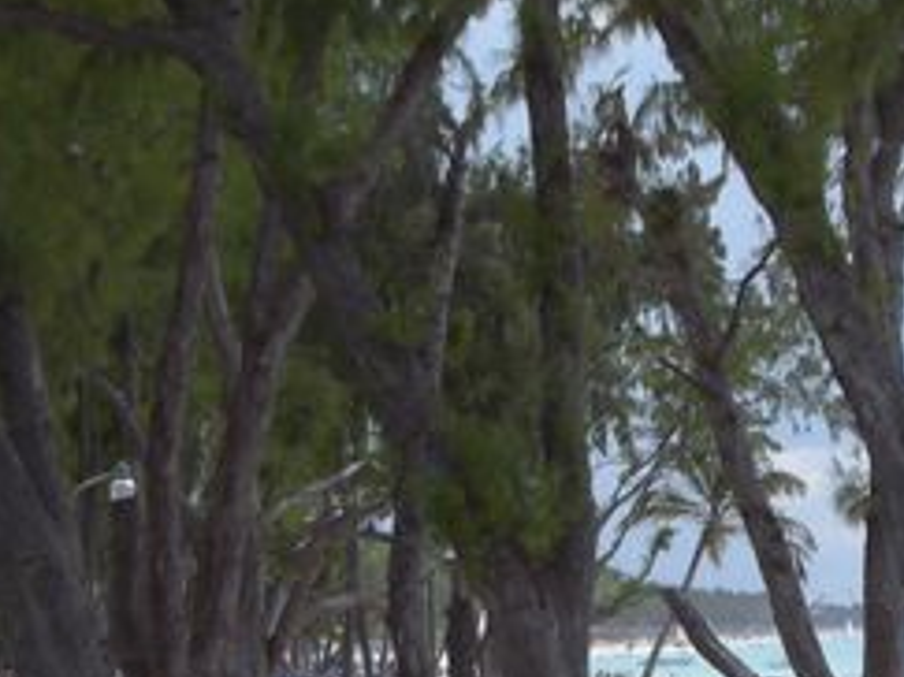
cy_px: 283
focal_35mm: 160
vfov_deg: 9.3
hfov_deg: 12.3
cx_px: 644
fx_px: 4176
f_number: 2.7
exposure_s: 1/500
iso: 64
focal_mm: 6.2
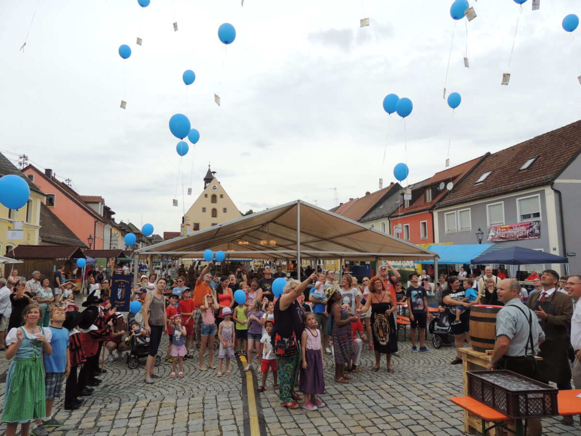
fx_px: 403
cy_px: 218
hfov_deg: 71.6
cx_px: 290
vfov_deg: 56.8
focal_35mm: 24
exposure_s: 1/1000
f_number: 3
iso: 100
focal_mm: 4.3
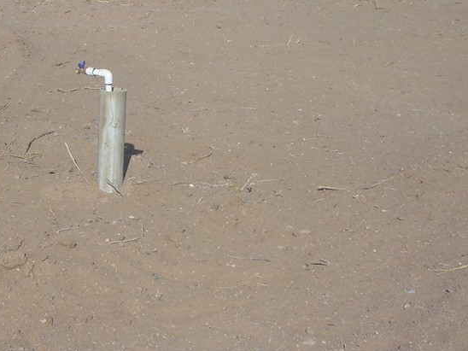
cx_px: 100
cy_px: 95
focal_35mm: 71
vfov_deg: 20.6
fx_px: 960
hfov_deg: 26.9
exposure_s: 1/648
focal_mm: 6.3
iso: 50
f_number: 4.6
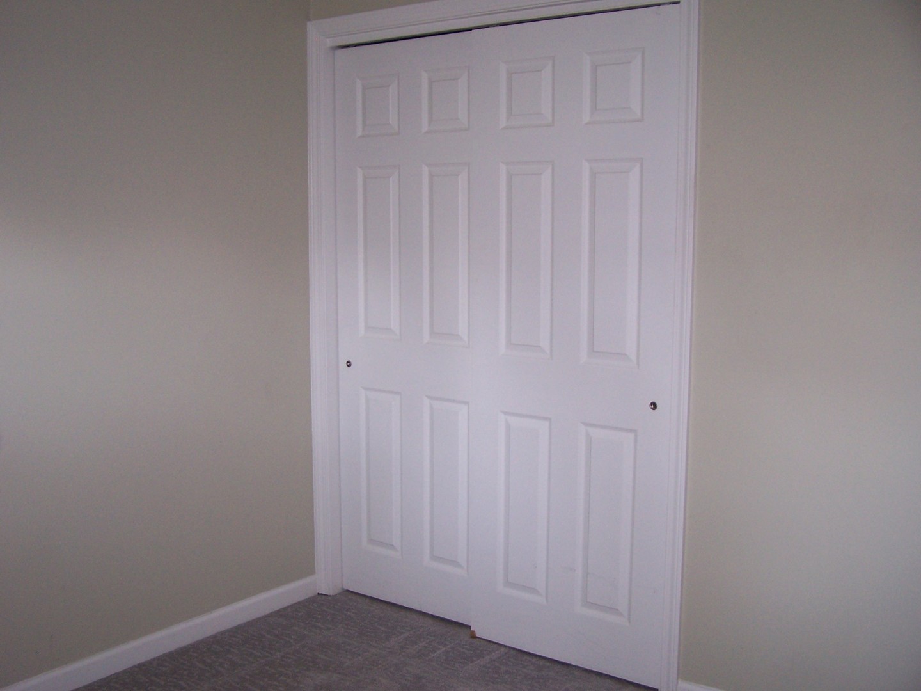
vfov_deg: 37.7
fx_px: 1011
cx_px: 460
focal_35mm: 38
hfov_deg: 49.0
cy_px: 346
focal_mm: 6.3
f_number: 2.8
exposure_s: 1/60
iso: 140
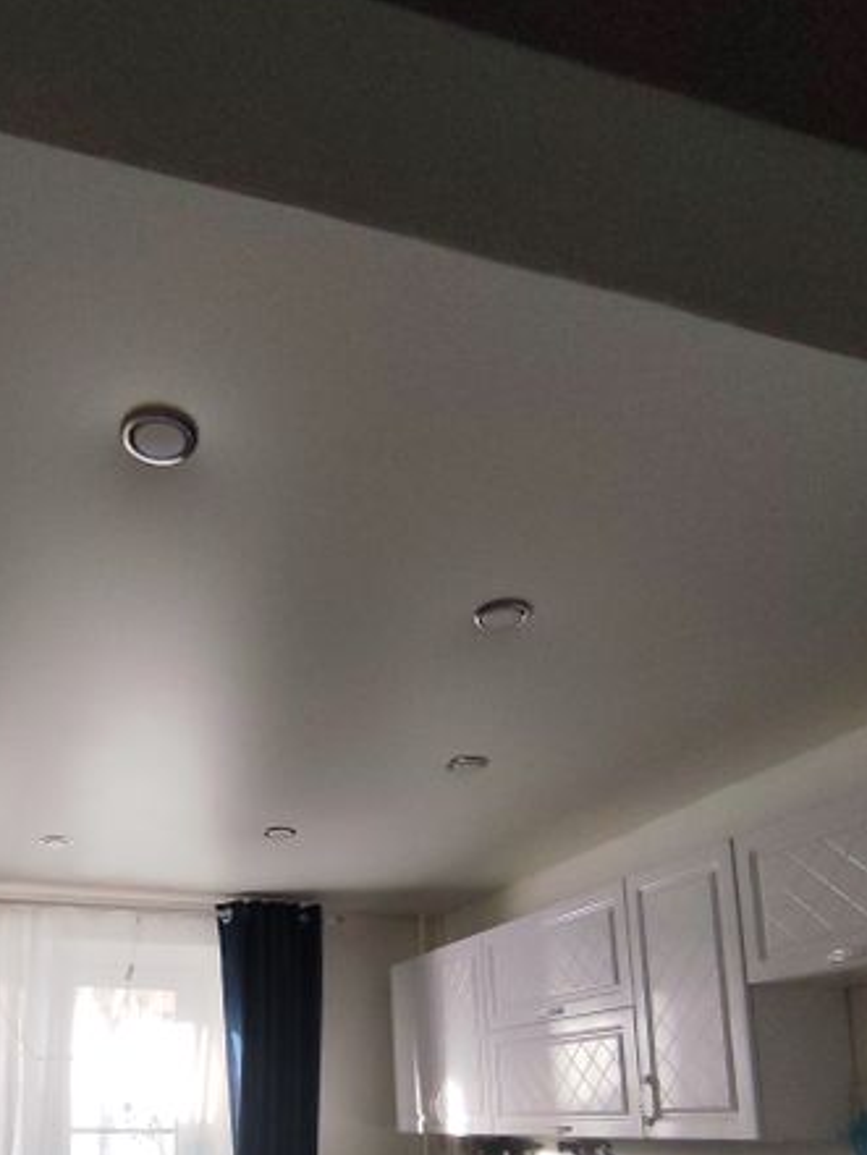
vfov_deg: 55.7
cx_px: 251
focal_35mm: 29
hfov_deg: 47.0
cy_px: 976
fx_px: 968
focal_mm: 1.65
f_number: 2.2
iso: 80
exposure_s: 1/50
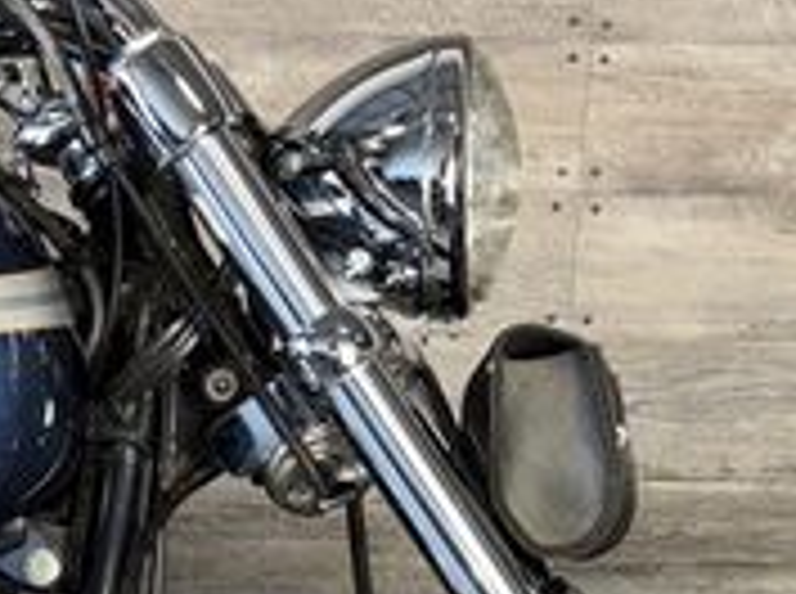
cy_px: 756
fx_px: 1997
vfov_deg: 16.1
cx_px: 265
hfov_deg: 22.5
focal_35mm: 87
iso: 80
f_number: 1.78
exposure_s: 1/40
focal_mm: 6.76
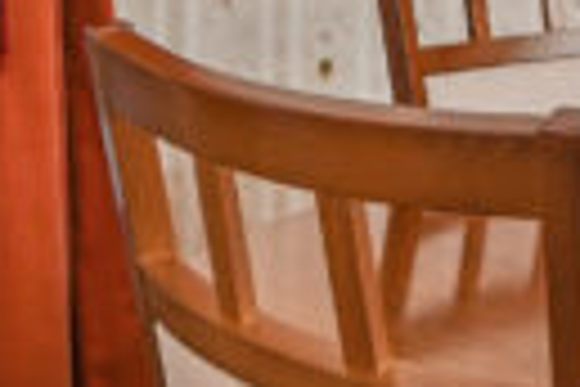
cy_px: -214
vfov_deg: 11.7
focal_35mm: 111
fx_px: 1788
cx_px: 495
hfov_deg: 18.2
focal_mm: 14
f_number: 8
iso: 400
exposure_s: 1/5
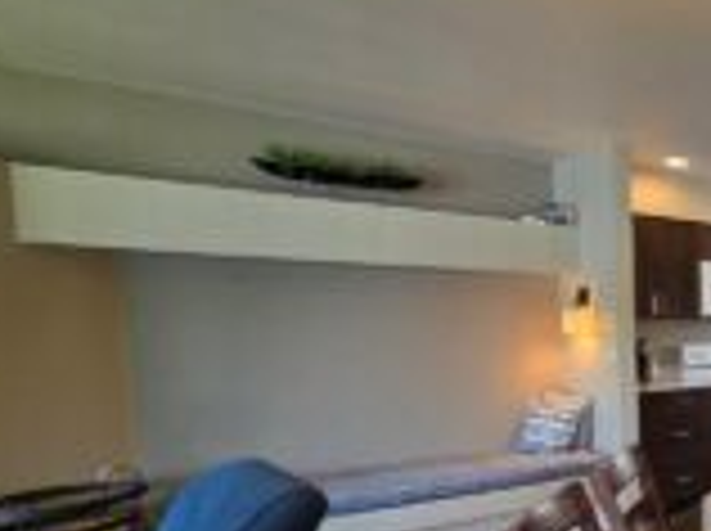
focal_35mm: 33
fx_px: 677
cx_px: 868
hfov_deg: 39.0
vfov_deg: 41.6
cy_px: 396
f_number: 1.9
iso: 160
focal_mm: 2.2
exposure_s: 1/120
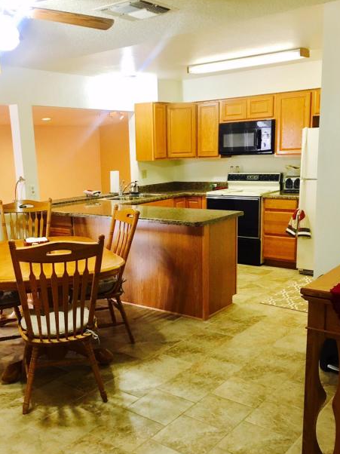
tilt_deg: -11.8
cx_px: 131
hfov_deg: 38.4
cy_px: 251
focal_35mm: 37
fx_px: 485
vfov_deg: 50.1
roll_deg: +3.5
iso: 100
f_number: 2.2
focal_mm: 4.15
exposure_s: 1/30
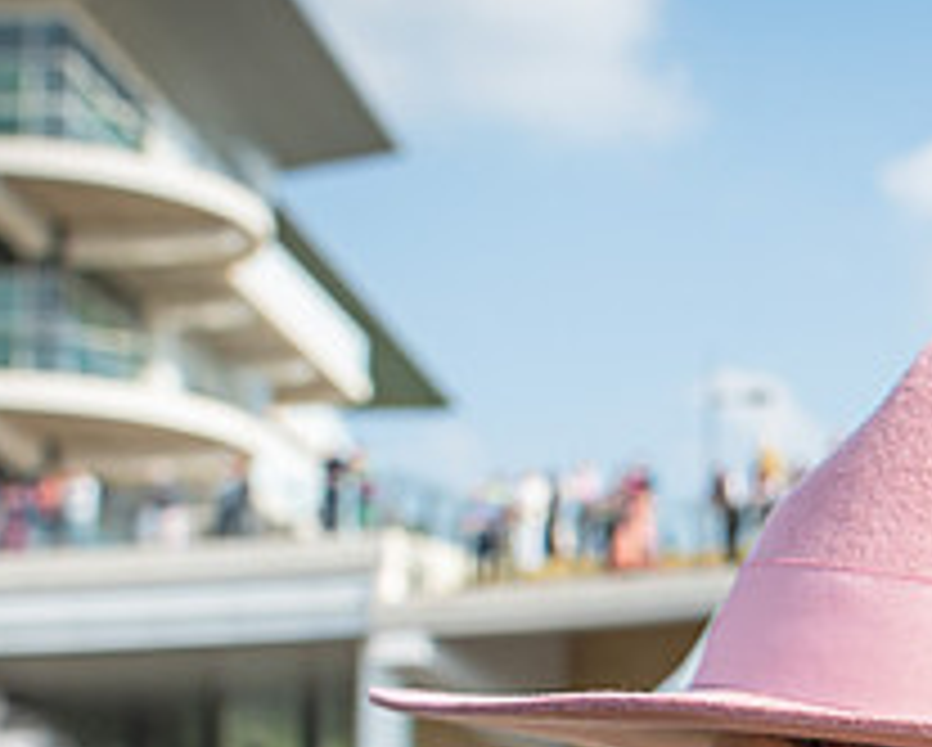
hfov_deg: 19.9
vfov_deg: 15.9
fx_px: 2595
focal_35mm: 94
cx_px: 873
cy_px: 818
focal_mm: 20
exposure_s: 1/500
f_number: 4
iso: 80
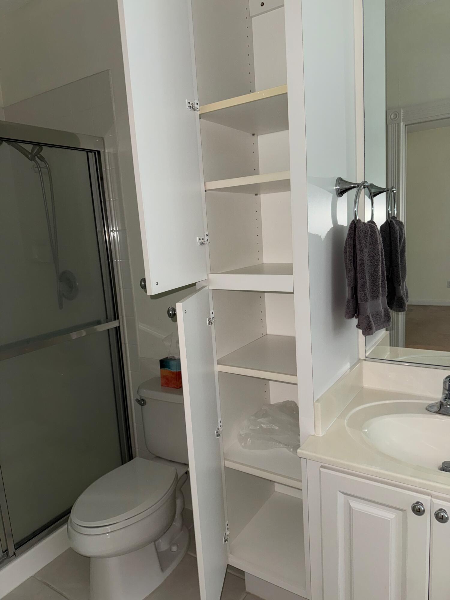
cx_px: 225
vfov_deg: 71.6
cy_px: 300
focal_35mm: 24
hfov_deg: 56.8
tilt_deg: -10.0
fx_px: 416
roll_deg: +3.5
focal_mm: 6.76
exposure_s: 1/29
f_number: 1.78
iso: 100
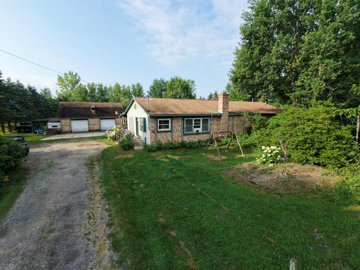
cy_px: 135
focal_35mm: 16
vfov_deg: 78.1
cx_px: 180
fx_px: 166
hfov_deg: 94.5
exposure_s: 1/400
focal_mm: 3.05
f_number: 2.2
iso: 100
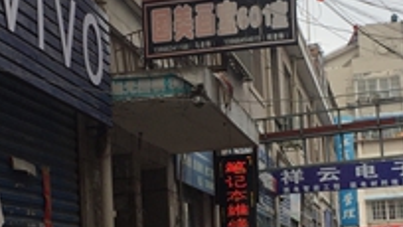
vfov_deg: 12.9
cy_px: 196
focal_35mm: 93
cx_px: 151
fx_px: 994
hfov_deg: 22.9
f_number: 2.2
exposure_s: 1/706
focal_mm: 4.15
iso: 32
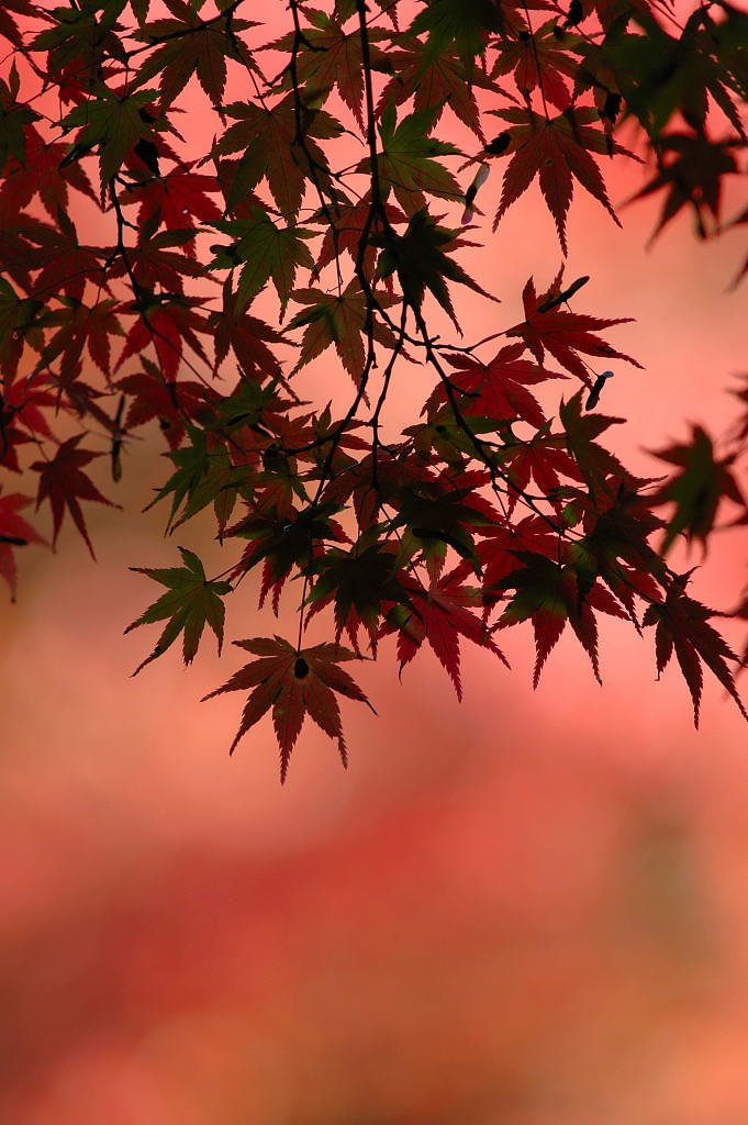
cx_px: 374
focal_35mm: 450
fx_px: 14048
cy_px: 562
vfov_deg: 4.6
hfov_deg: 3.1
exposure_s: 1/160
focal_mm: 300
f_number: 5.6
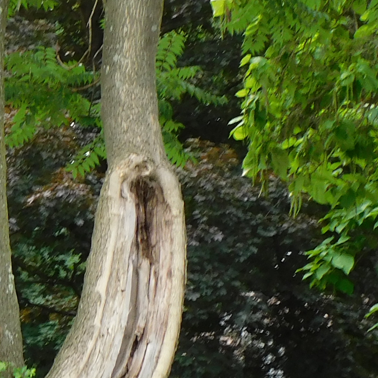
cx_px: -406
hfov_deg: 8.7
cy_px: 219
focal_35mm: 189
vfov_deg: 9.3
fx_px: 2335
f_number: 4
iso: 125
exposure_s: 1/80
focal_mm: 9
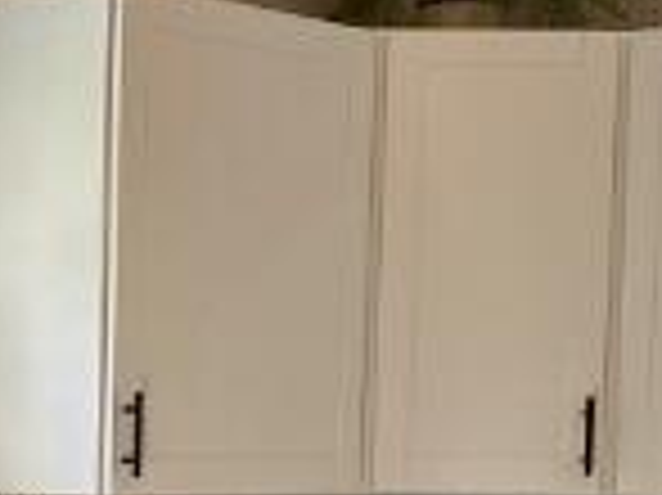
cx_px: -27
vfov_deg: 12.8
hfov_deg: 17.0
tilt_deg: -2.5
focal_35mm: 113
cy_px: 554
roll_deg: -1.1
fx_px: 2159
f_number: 1.8
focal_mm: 4.25
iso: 100
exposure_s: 1/120
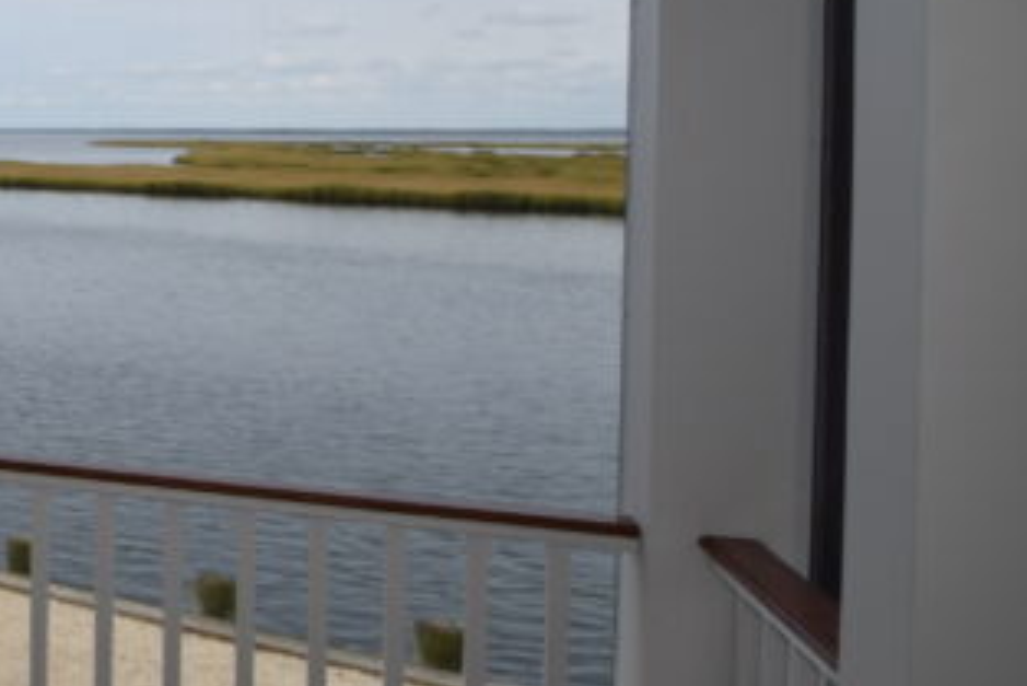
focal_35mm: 49
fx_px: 1398
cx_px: -610
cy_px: 205
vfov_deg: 27.3
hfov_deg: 25.9
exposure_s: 1/200
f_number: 7.1
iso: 100
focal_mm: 10
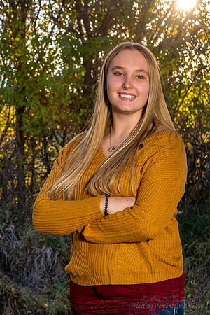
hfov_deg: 33.4
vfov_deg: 48.5
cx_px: 105
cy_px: 158
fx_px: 350
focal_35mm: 40
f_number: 5.6
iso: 100
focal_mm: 40
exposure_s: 1/250
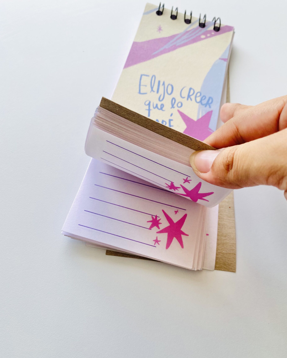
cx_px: 139
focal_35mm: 28
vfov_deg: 62.1
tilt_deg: -62.5
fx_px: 297
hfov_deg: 51.5
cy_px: 194
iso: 32
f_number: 1.8
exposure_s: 1/491
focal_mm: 4.25
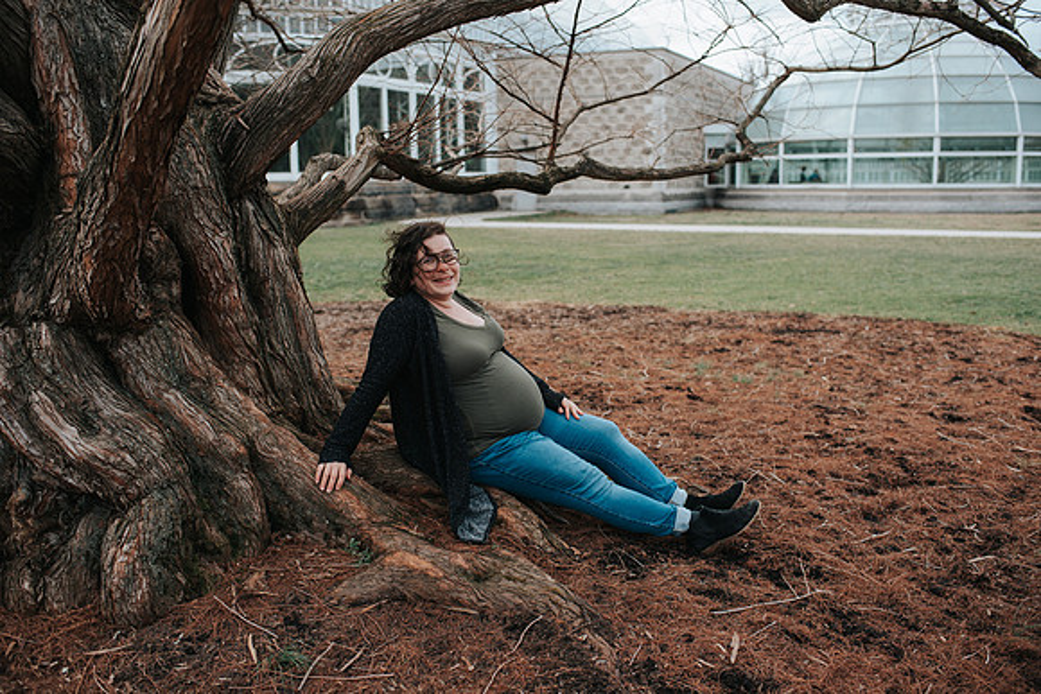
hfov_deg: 54.4
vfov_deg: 37.9
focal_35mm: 35
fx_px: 1012
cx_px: 520
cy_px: 347
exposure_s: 1/800
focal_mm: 35
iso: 400
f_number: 3.2
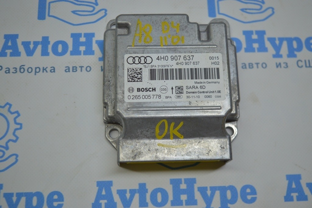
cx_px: 156
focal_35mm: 44
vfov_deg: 30.8
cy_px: 104
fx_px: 377
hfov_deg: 45.0
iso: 400
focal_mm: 29
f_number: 4.2
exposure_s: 1/200
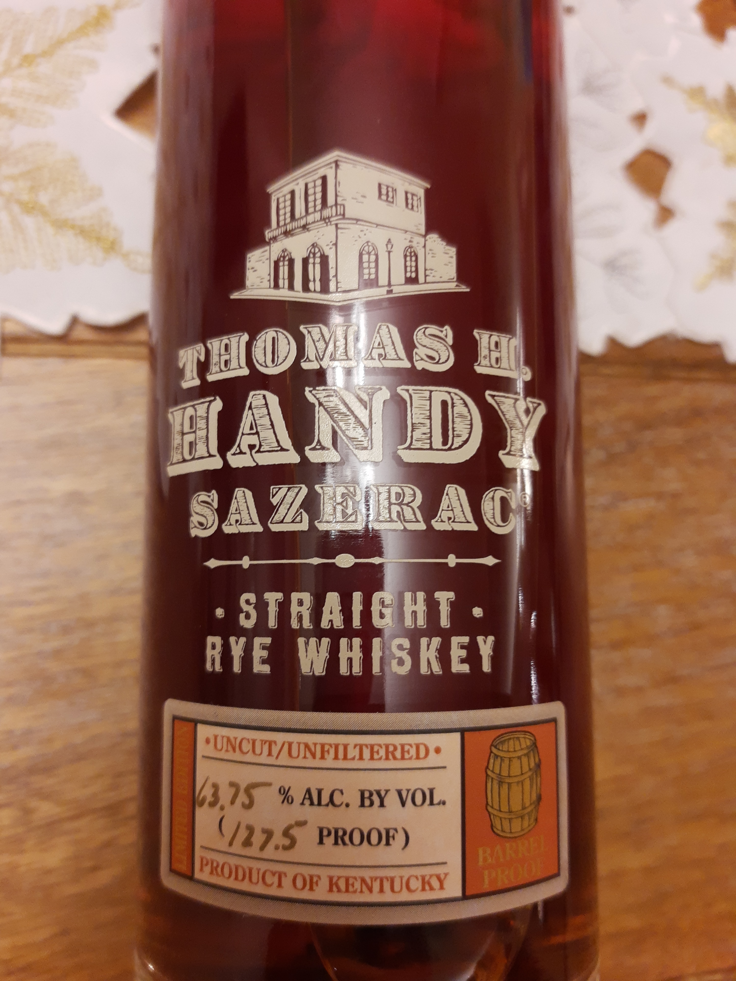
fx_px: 737
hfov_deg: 53.1
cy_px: 490
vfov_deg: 67.3
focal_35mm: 26
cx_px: 368
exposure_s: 1/50
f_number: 1.7
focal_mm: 4.75
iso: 137
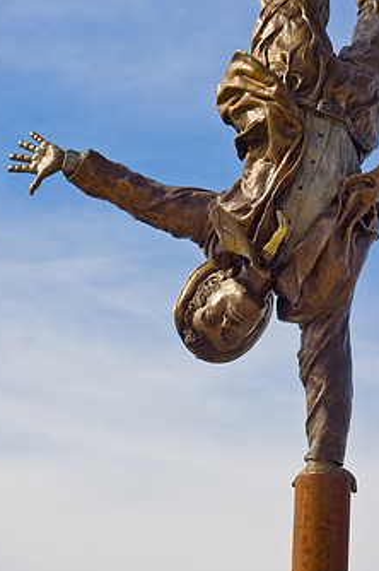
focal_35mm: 151
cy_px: 188
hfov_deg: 9.1
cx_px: 230
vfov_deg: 13.6
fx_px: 2389
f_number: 7.1
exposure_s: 1/640
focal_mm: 75
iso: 200
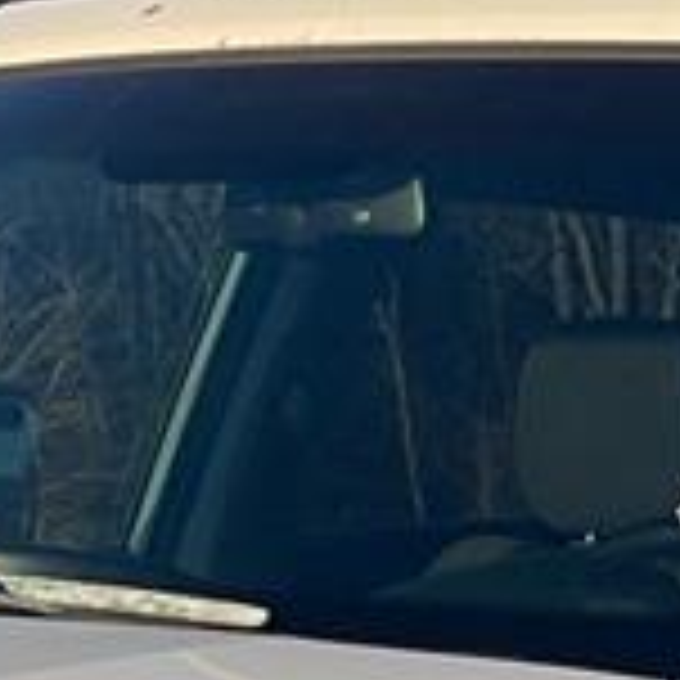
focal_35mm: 311
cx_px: 297
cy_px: 973
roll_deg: +3.7
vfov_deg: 5.6
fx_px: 6912
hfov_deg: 5.6
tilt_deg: -2.5
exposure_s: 1/786
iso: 25
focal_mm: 6
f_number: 2
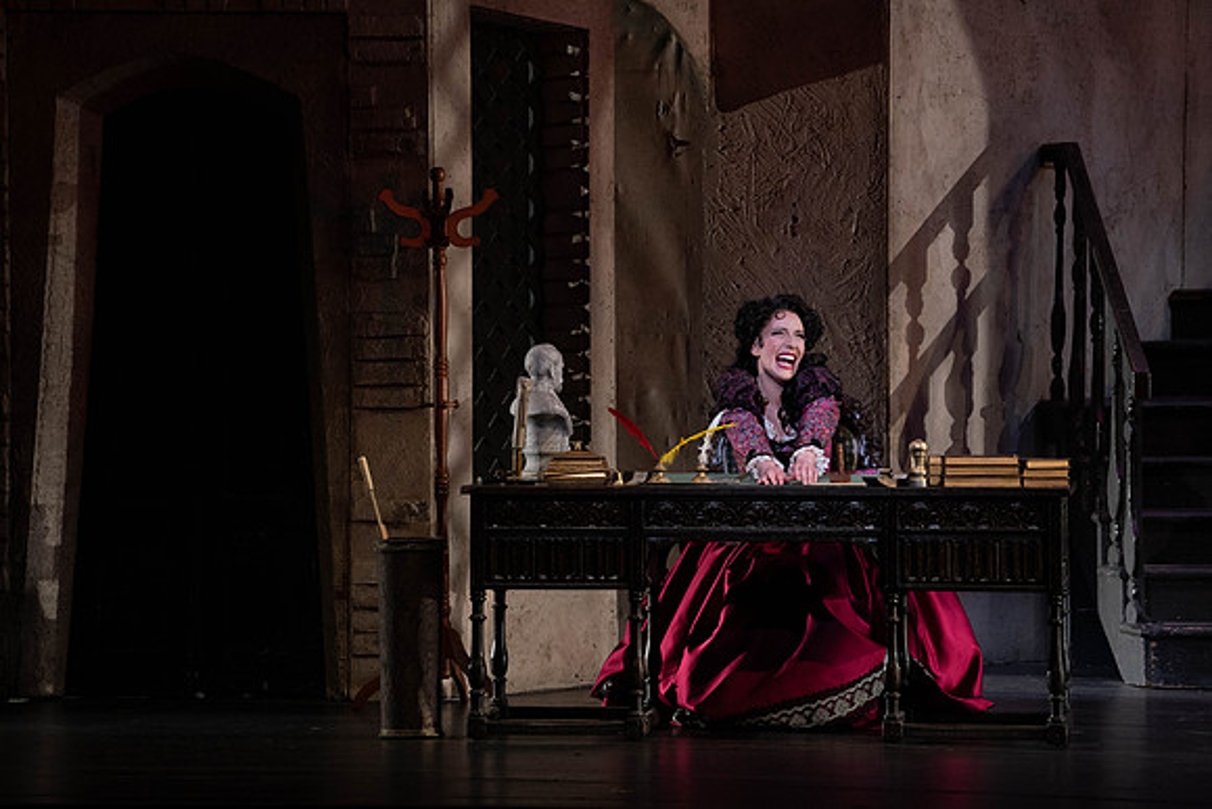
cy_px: 404
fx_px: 6735
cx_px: 606
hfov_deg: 10.3
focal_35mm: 200
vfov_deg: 6.9
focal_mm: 200
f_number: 7.1
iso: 3200
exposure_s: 1/250
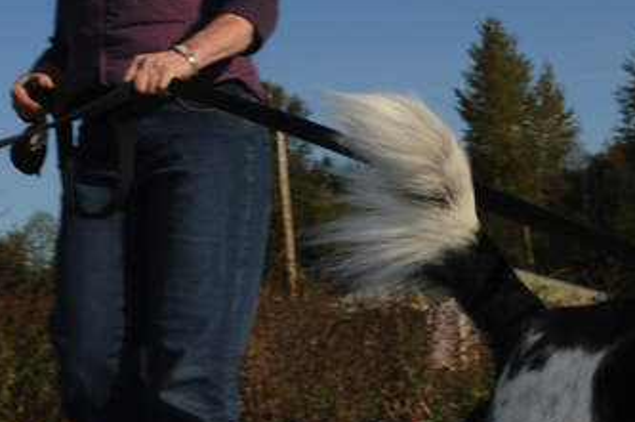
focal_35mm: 92
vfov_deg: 14.8
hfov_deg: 22.2
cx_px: 275
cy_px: 232
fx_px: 1617
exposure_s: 1/250
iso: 200
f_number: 14
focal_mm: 17
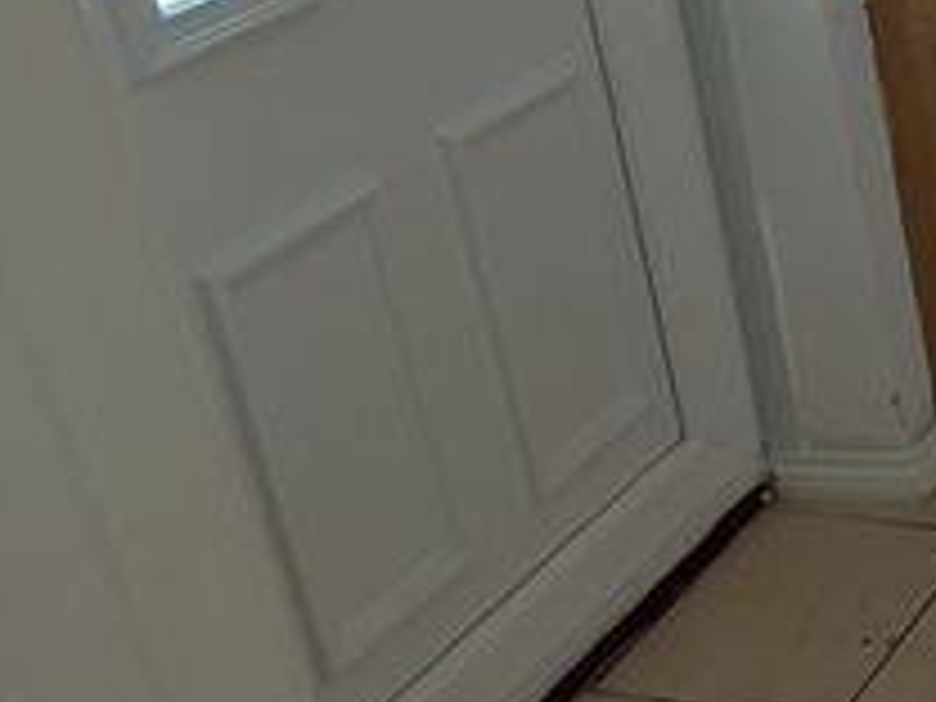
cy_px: -133
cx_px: 1616
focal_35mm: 69
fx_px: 1866
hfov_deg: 20.9
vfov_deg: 20.0
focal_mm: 1.83
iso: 94
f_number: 2.2
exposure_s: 1/100
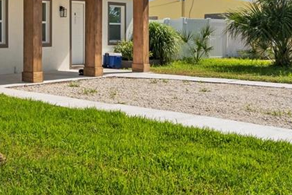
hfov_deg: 30.2
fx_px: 430
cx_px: -82
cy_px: 38
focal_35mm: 53
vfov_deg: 25.1
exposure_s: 1/160
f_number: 8
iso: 100
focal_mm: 14
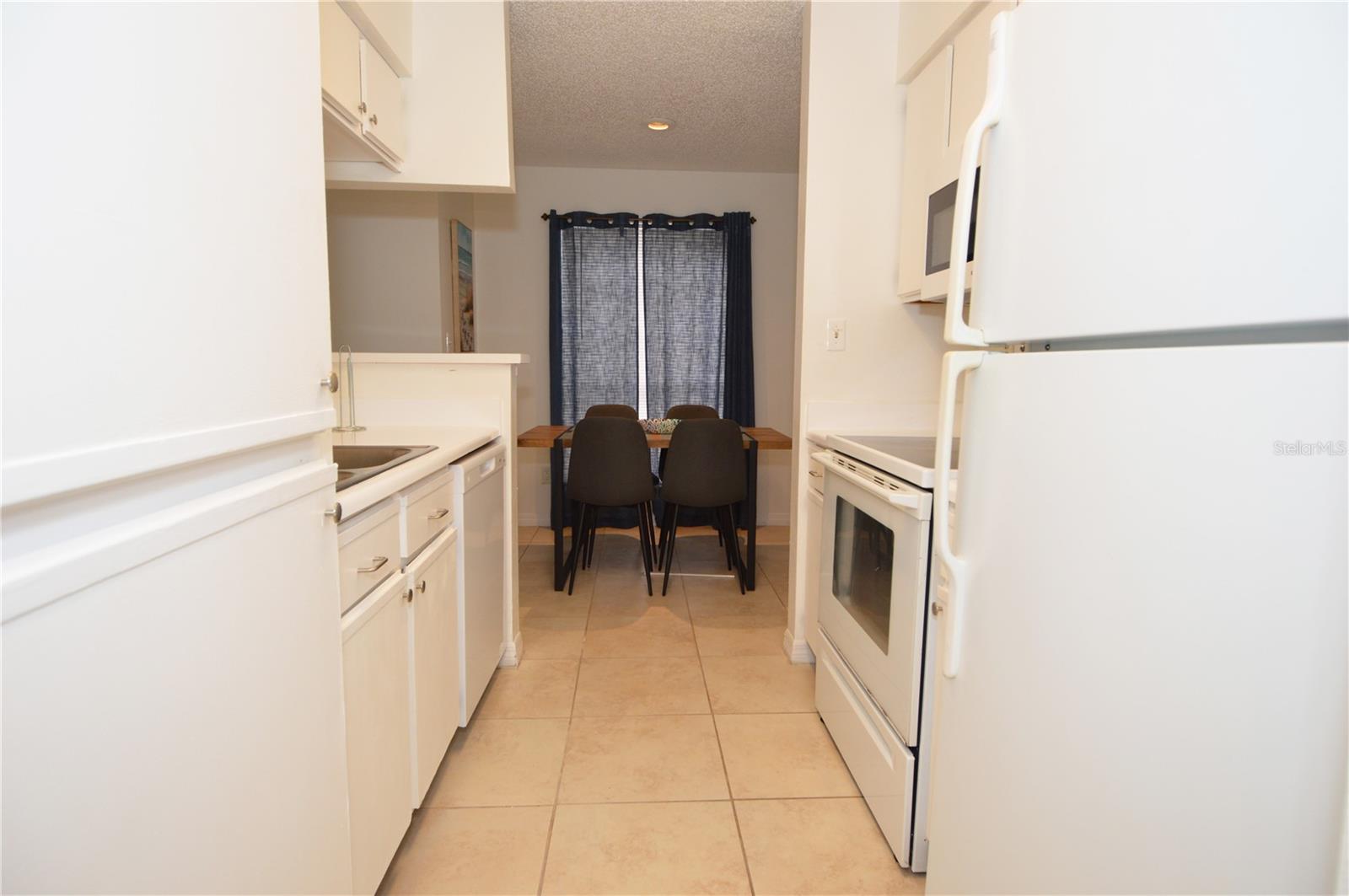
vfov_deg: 67.3
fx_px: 674
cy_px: 448
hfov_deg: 90.1
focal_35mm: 18
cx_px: 674
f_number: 4.5
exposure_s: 1/80
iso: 400
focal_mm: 12
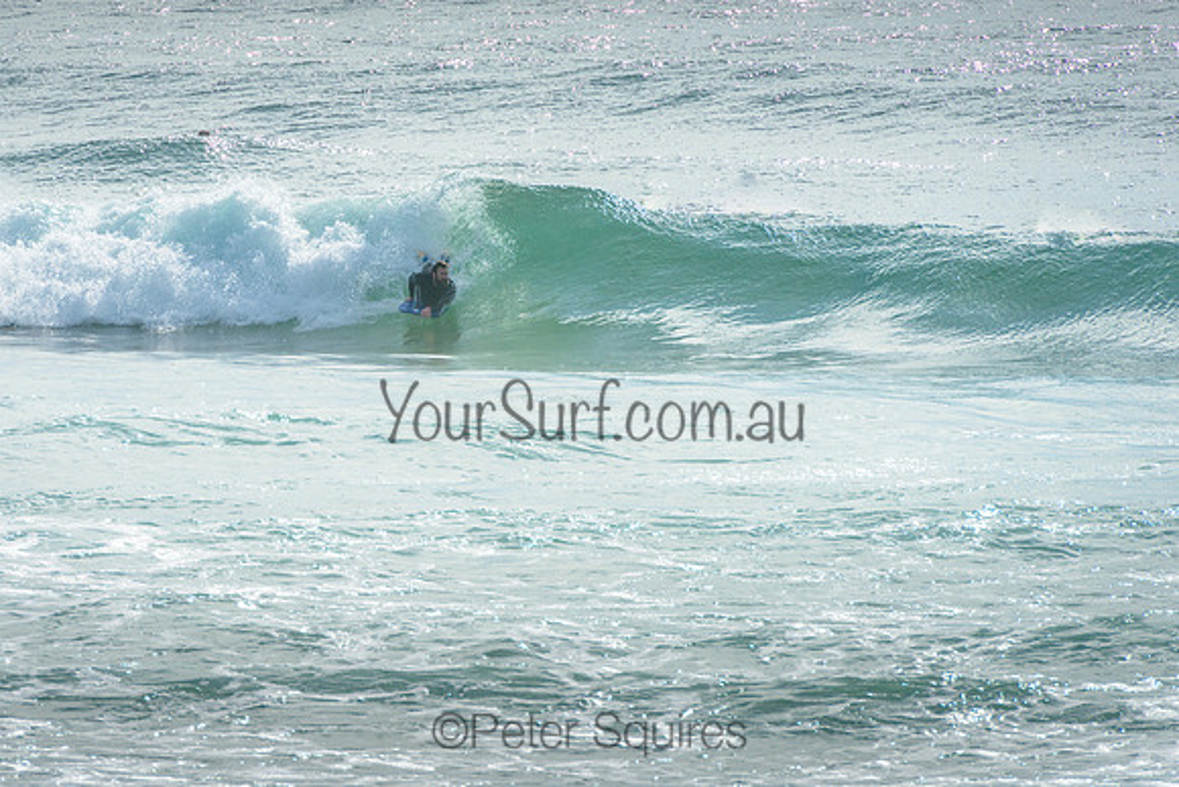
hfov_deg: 4.2
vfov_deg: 2.8
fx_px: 16065
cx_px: 456
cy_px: 321
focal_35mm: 490
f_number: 11
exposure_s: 1/1600
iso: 200
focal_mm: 400
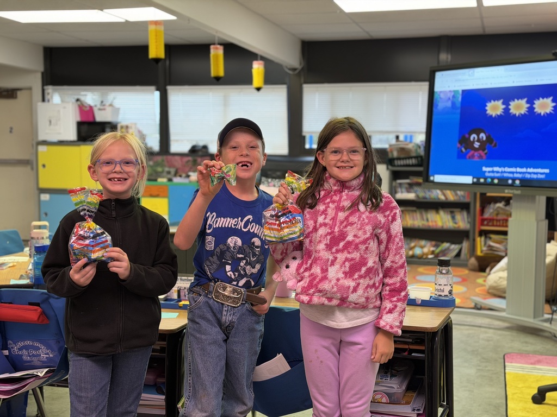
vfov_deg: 30.3
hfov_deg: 39.7
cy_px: 208
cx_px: 278
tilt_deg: -4.8
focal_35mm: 48
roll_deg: -0.4
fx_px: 772
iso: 100
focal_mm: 6.76
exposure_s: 1/60
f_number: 1.78
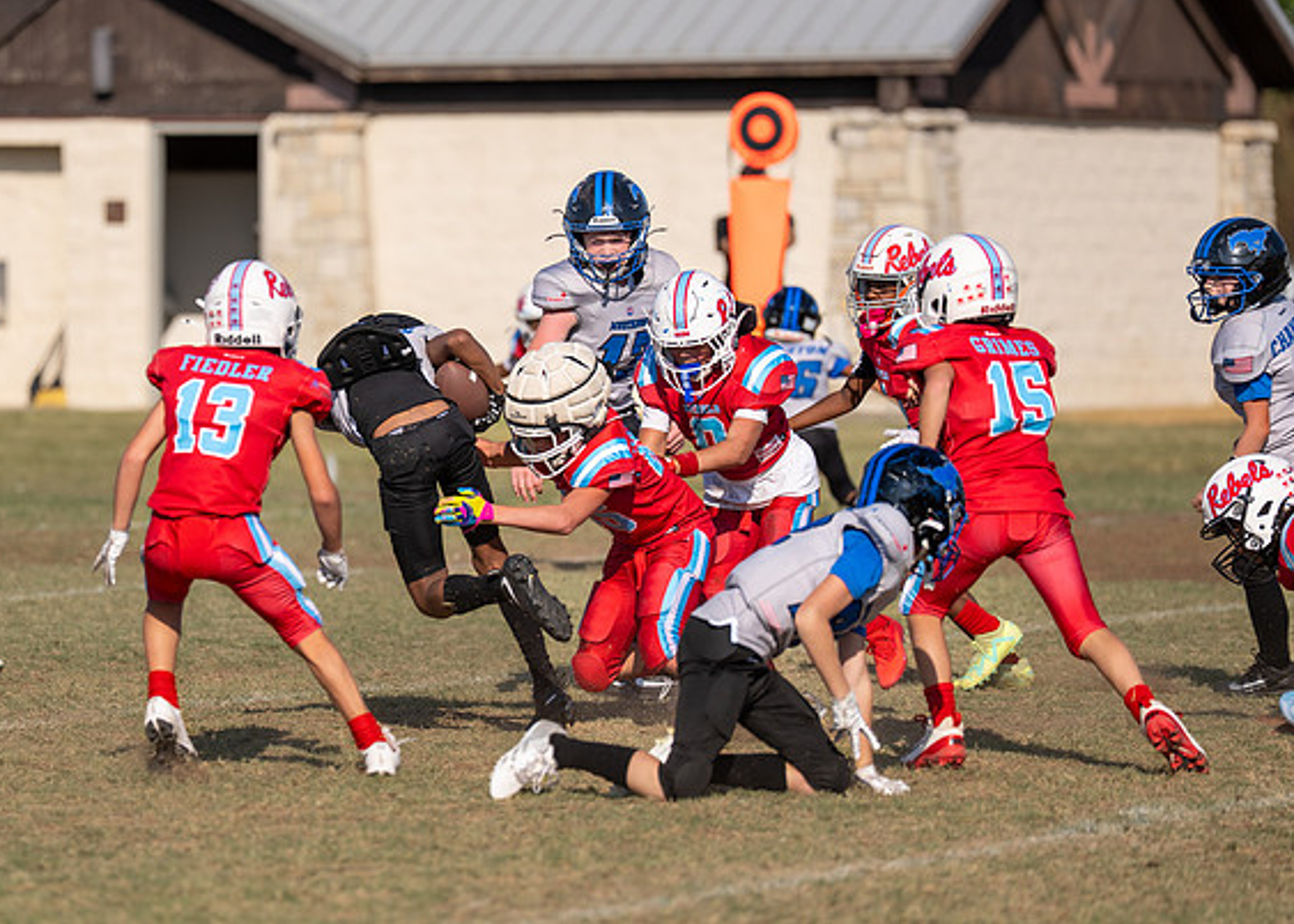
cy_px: 495
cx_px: 458
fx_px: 10032
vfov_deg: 5.3
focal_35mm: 273
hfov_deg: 7.4
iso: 100
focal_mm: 200
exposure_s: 1/3200
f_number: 3.2
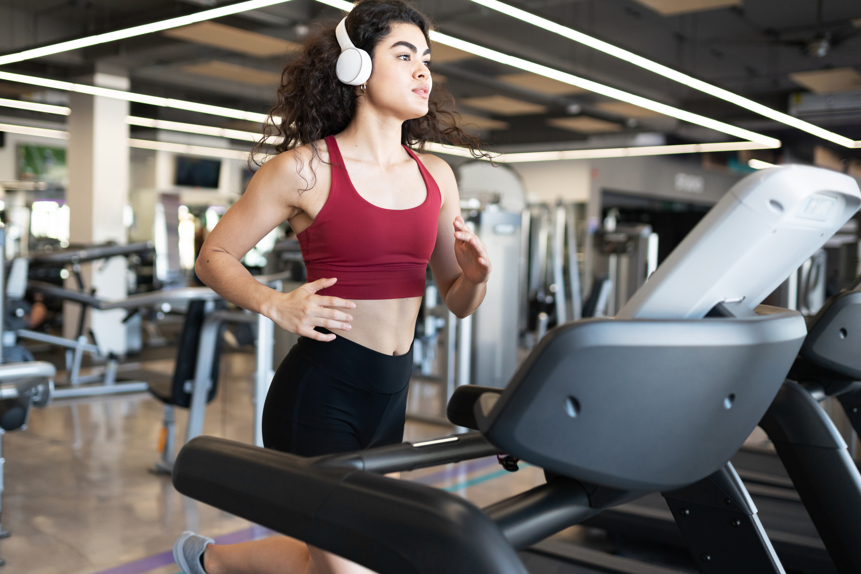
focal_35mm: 38
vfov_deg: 35.1
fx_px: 909
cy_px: 280
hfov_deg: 50.7
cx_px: 403
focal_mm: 35
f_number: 1.8
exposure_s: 1/1000
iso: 800
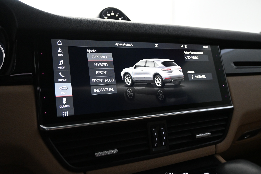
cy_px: 87
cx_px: 130
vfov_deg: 42.6
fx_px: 223
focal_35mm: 31
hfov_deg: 60.7
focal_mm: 20.5
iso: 3200
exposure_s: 1/60
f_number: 3.8
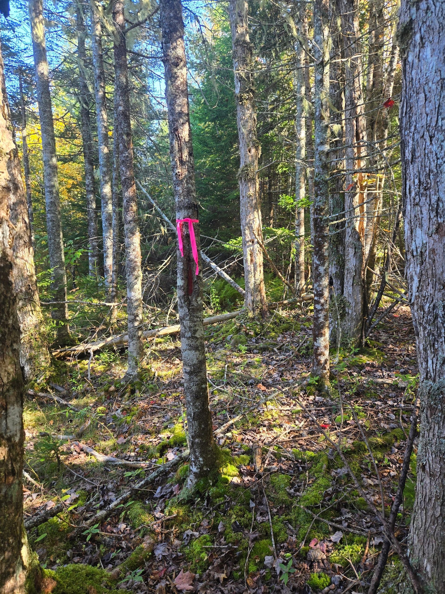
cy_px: 297
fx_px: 394
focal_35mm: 23
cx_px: 222
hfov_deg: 58.9
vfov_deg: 73.9
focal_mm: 5.4
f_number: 1.8
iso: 80
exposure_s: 1/180
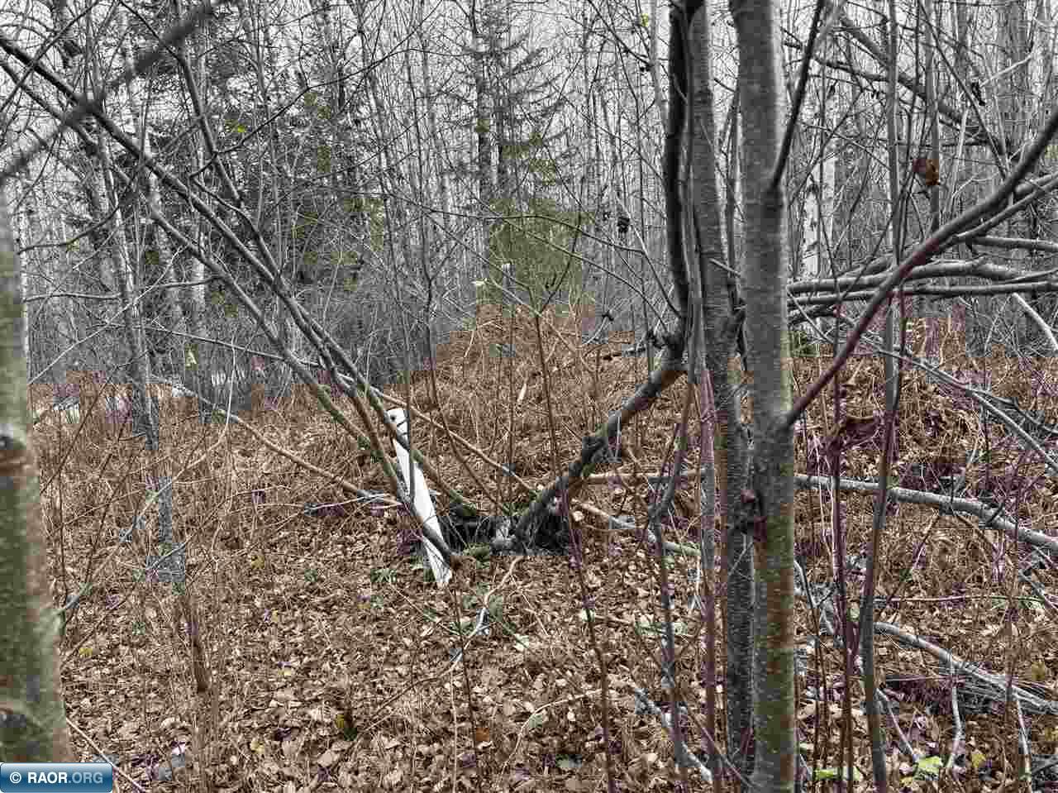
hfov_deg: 67.3
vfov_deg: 53.0
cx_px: 529
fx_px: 794
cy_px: 396
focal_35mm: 26
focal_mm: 5.96
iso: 40
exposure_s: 1/146
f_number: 1.6
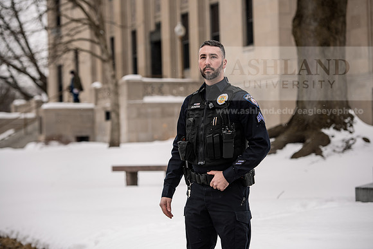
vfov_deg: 12.2
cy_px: 124
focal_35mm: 112
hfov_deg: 18.3
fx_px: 1161
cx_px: 186
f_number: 4
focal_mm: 112
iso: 125
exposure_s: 1/640
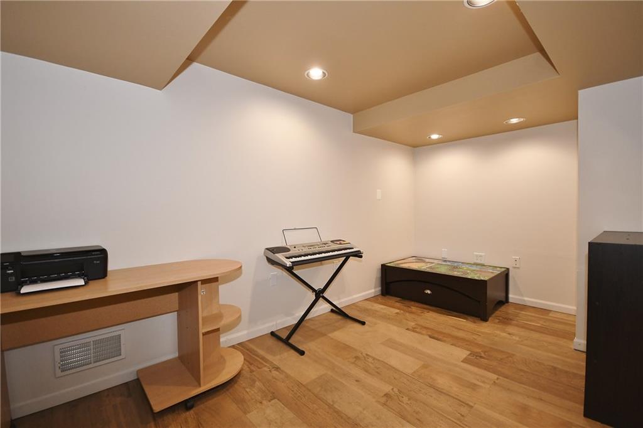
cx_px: 322
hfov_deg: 100.4
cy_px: 214
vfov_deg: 77.3
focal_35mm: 15
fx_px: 268
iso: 800
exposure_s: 1/100
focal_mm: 10
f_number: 4
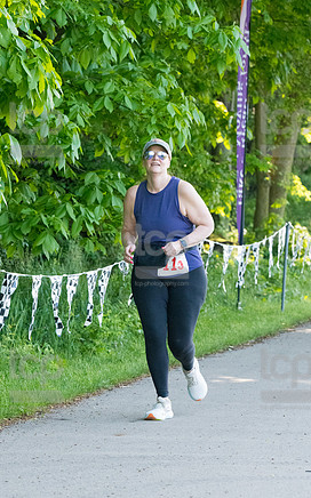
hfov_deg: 6.4
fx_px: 2784
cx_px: 162
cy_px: 255
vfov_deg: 10.2
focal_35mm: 205
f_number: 5.6
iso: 4000
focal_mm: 130
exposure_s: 1/1600
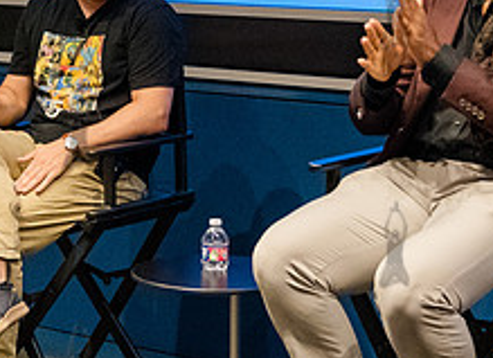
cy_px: 33
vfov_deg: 11.1
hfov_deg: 15.2
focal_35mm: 130
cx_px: 53
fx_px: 1830
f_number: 3.5
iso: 6400
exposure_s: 1/250
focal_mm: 38
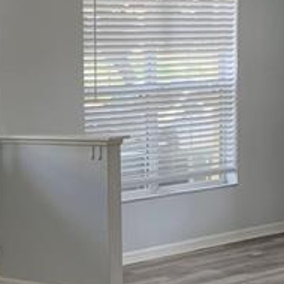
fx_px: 1151
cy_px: 242
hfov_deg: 13.7
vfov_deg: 14.0
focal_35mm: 124
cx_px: -45
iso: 64
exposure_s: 1/120
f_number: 1.8
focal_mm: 4.25
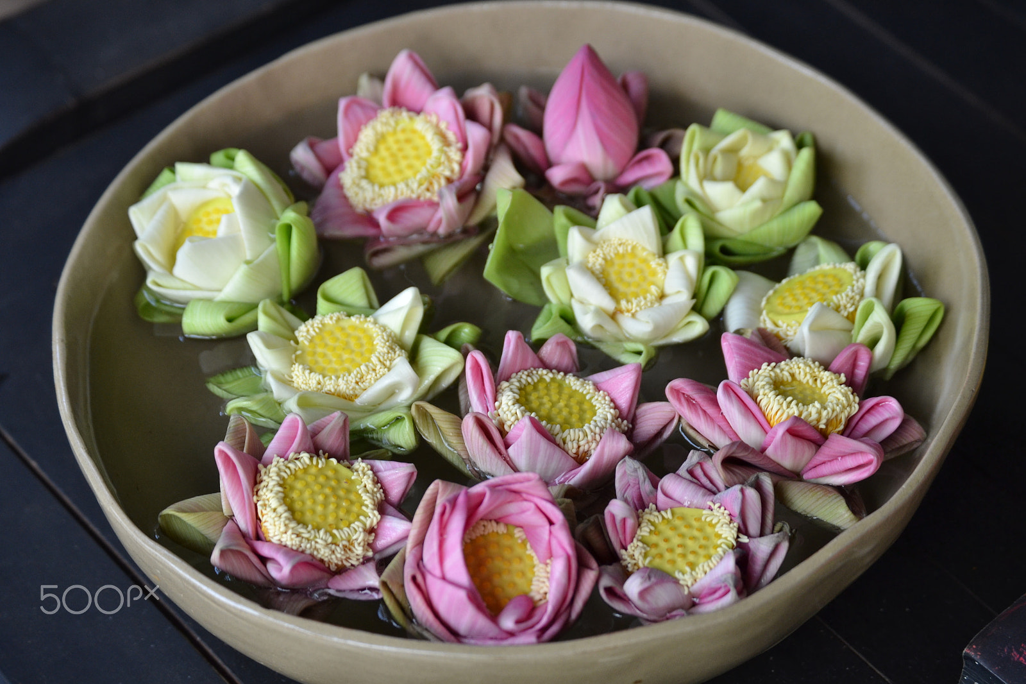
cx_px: 513
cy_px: 342
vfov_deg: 16.5
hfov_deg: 24.6
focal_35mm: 82
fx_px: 2351
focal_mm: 55
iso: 400
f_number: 4
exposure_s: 1/60
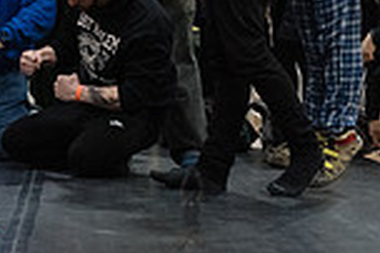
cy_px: -36
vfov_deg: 6.1
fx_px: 2341
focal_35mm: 222
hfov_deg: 9.3
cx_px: 190
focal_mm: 58
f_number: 3.2
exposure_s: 1/500
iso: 8000
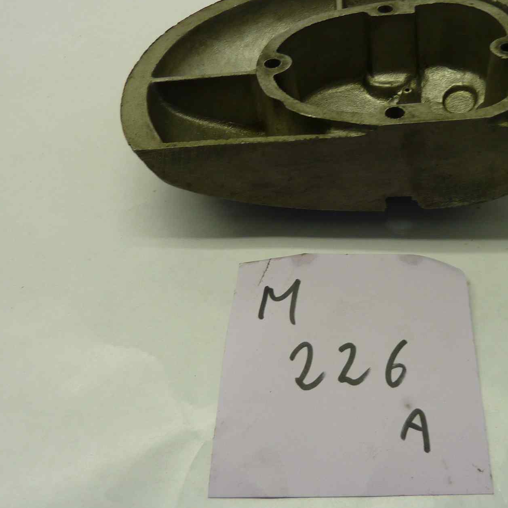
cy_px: 235
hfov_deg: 44.9
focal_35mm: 36
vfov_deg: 46.0
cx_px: 365
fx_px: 598
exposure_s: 1/40
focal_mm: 4.1
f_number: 3.3
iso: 80
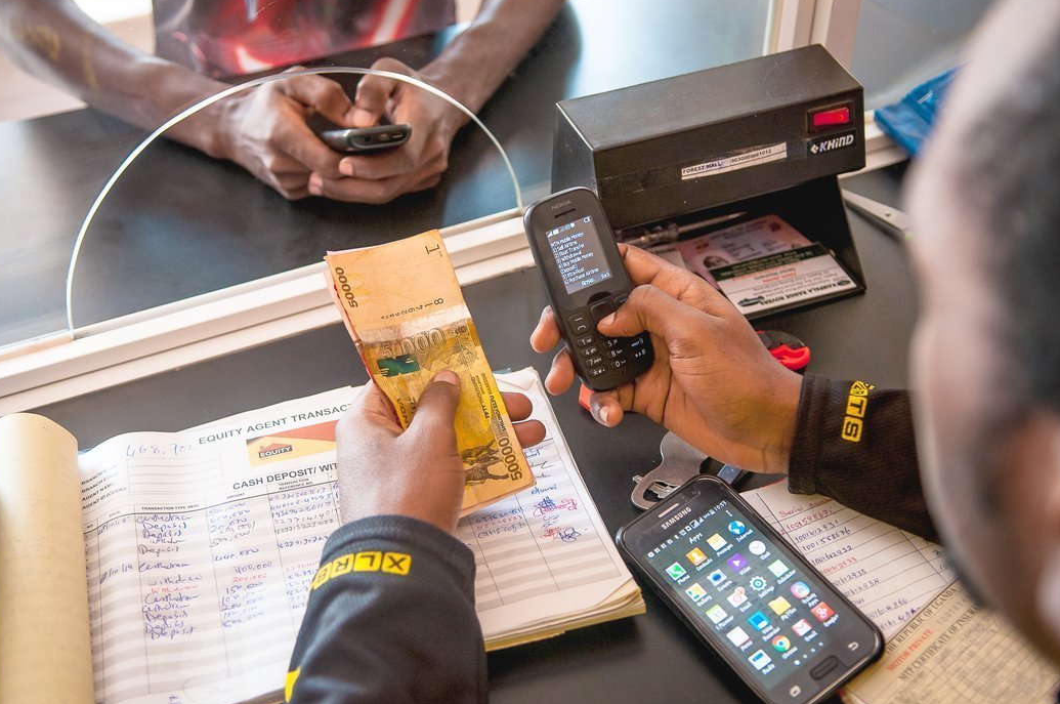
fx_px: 1294
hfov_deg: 44.5
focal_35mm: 44
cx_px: 510
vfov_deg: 30.4
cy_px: 346
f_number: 2.8
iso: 250
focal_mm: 28
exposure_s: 1/100
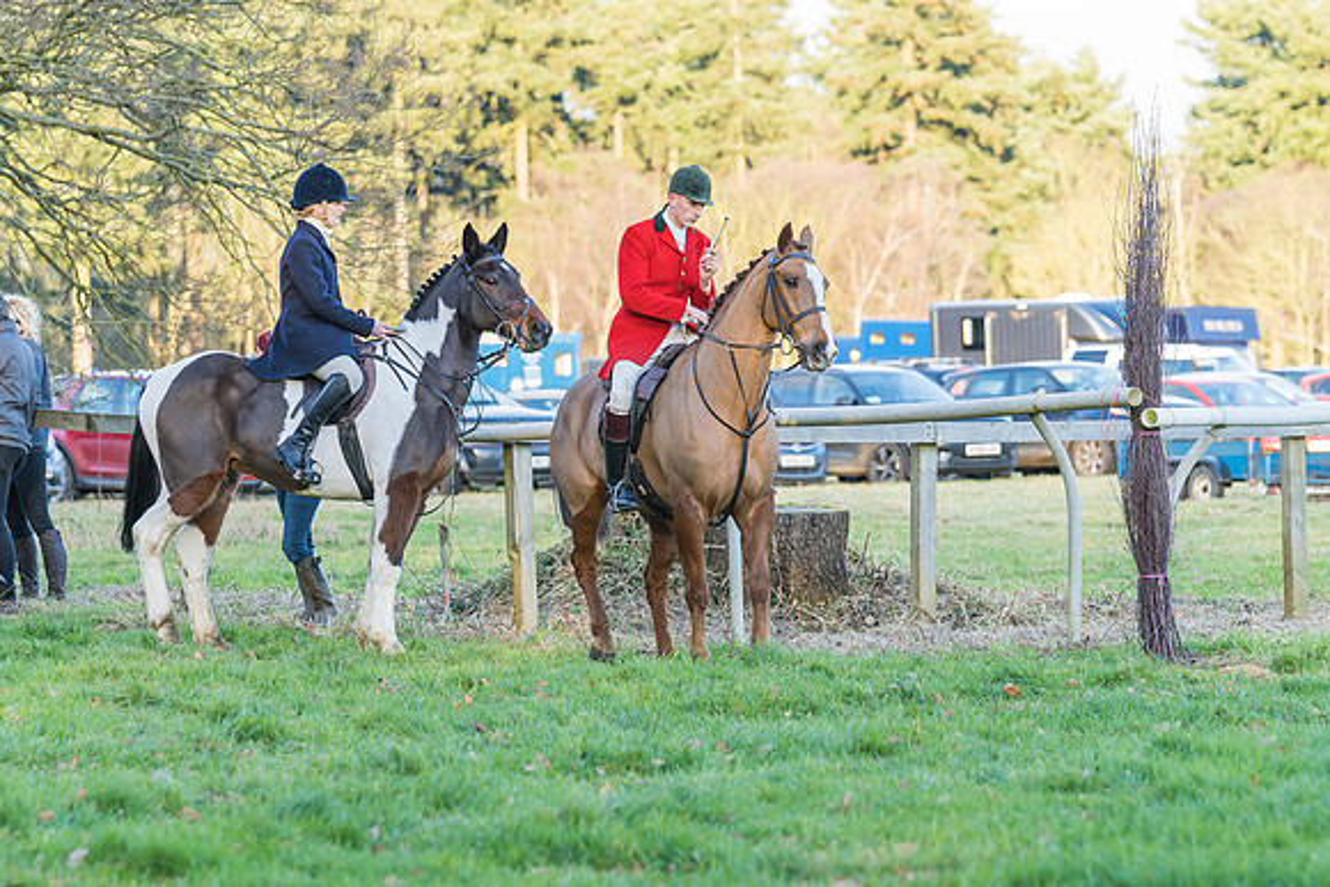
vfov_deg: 6.5
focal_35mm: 211
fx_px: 7786
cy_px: 437
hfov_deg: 9.8
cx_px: 661
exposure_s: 1/200
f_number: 4
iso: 400
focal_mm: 138
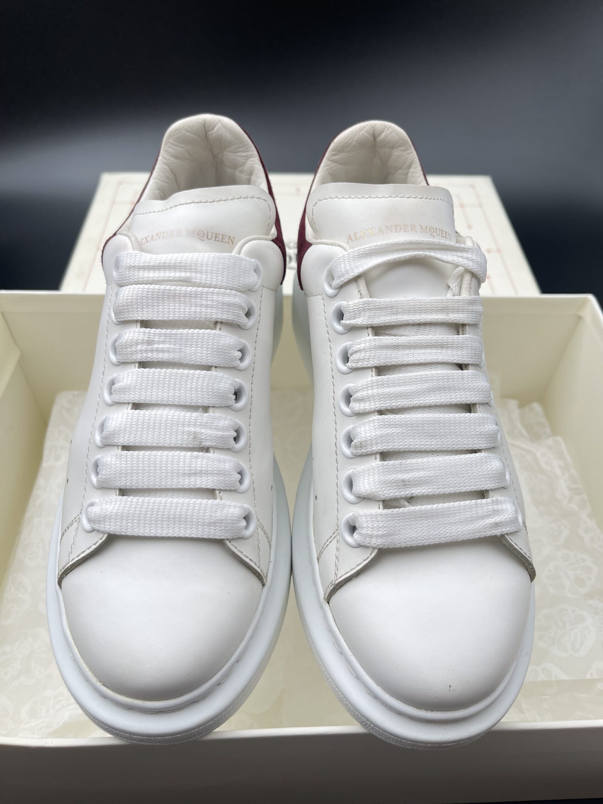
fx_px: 604
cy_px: 402
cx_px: 302
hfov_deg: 53.1
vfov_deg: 67.3
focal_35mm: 26
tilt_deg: -50.3
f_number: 1.6
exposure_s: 1/413
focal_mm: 5.1
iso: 32
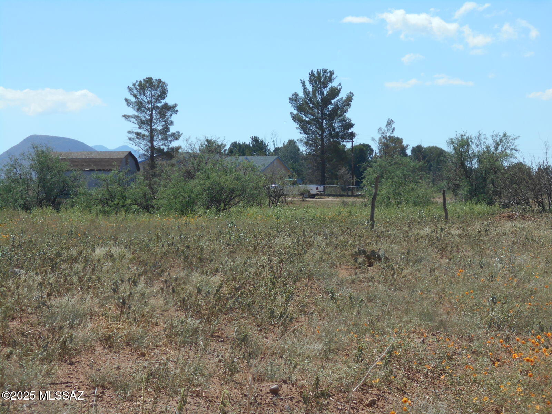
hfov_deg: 20.0
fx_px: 1563
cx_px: 276
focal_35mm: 98
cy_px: 207
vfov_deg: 15.1
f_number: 5.5
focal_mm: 17.6
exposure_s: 1/500
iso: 80
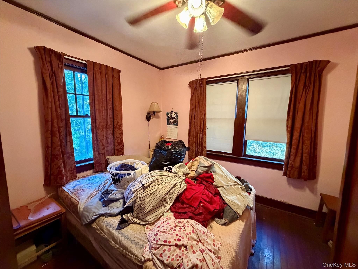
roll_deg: -0.6
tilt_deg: -3.3
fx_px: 145
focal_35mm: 14
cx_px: 179
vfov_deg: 85.7
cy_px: 134
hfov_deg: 102.1
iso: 1000
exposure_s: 1/60
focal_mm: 2.22
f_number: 2.2
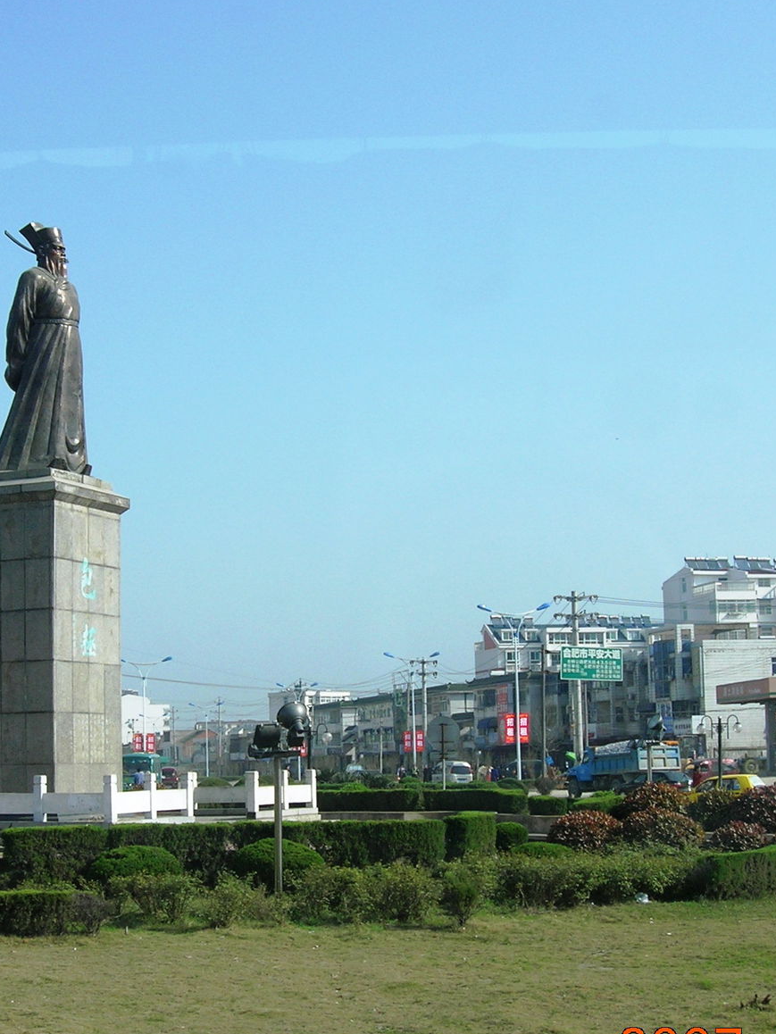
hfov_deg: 23.3
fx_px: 1882
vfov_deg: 30.7
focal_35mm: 63
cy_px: 540
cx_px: 371
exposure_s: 1/436
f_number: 4.8
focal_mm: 7.8
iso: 64
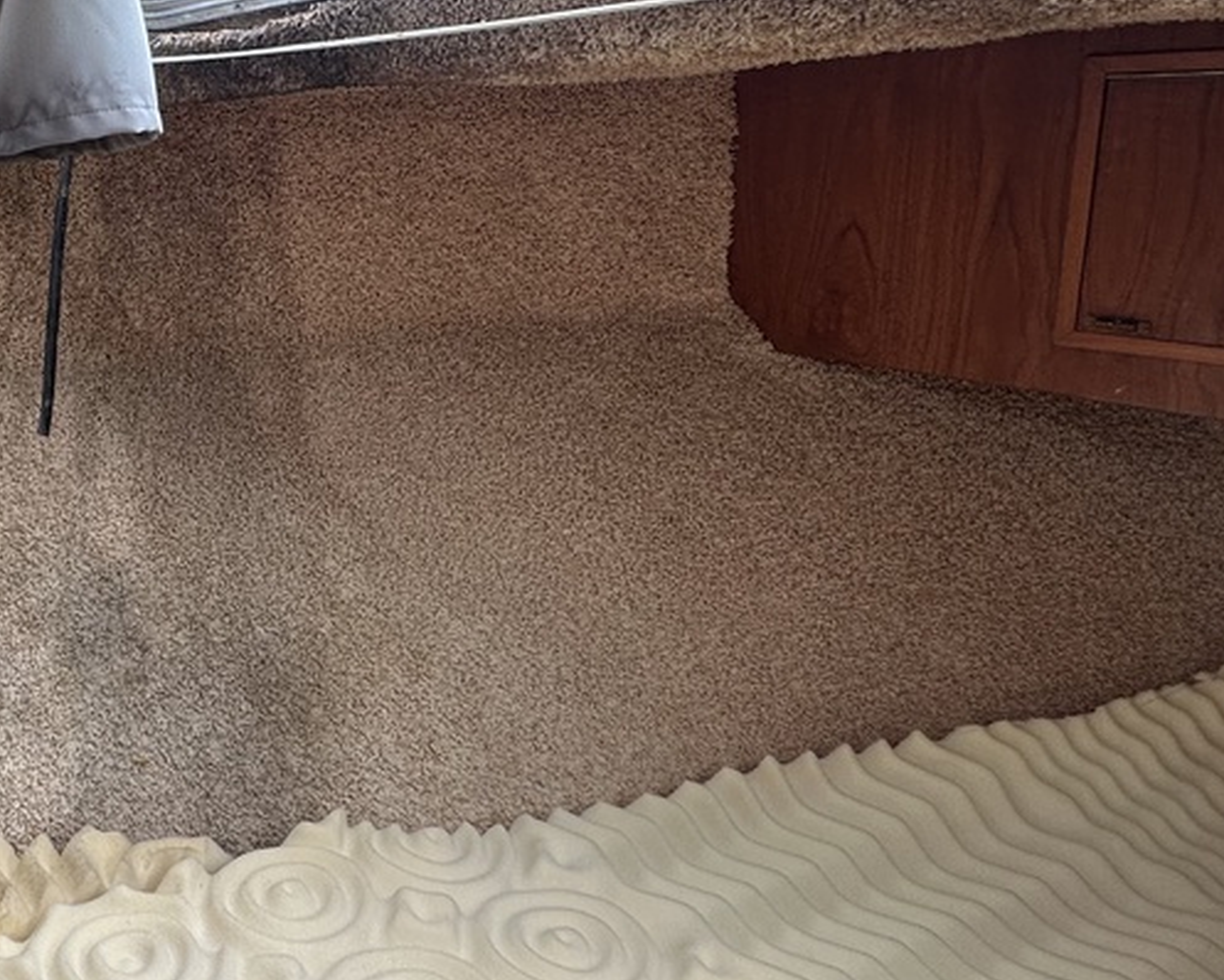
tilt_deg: -10.7
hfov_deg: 46.8
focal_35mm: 33
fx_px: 1196
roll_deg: +0.1
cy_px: 357
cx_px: 49
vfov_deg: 44.1
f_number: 2.2
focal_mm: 2.22
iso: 80
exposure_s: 1/99
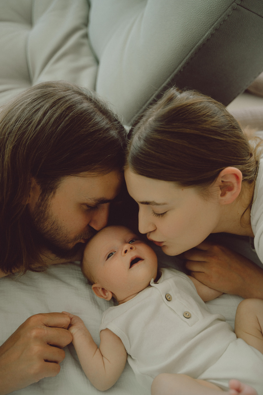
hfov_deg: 35.1
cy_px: 198
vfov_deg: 50.7
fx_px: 416
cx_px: 132
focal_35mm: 38
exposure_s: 1/160
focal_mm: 38
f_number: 2.8
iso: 320
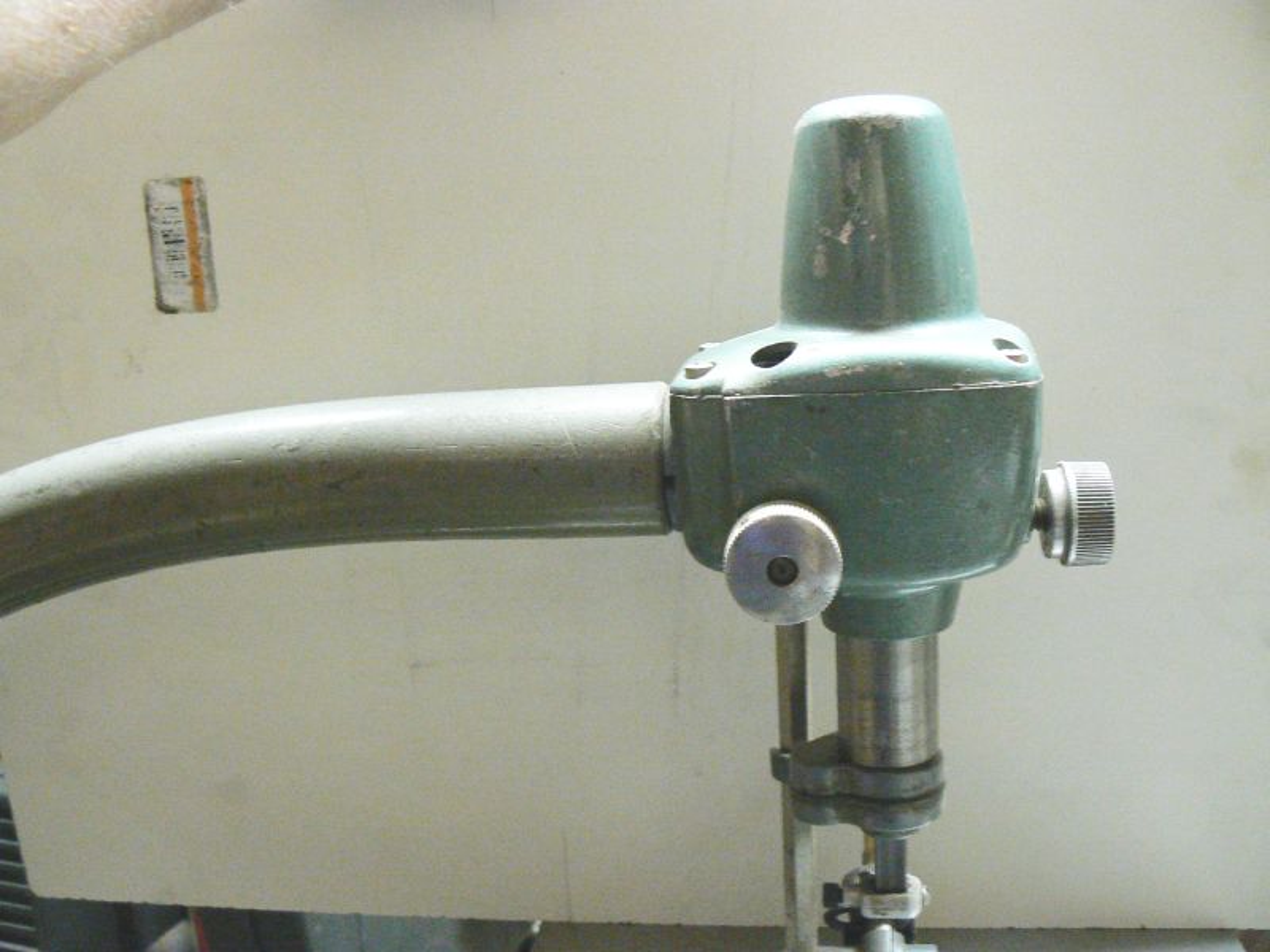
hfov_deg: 51.4
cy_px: 476
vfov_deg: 39.7
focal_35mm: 36
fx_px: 1321
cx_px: 635
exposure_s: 1/10
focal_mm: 6
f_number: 2.8
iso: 400
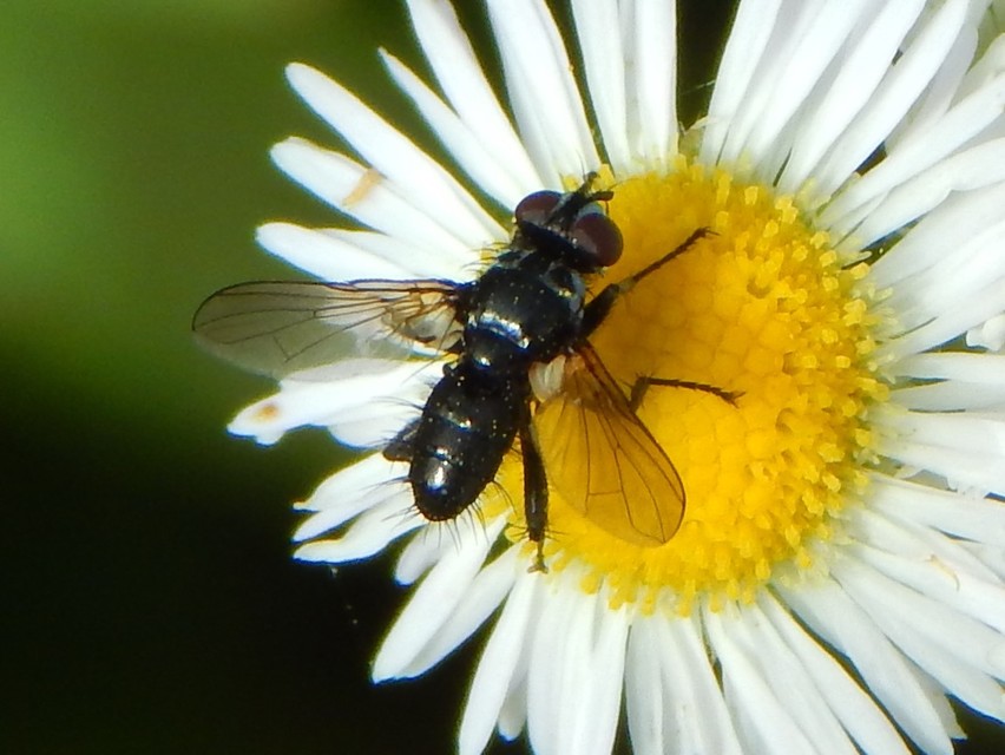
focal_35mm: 160
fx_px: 4648
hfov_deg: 12.3
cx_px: 502
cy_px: 378
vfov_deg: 9.3
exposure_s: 1/400
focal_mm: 28.7
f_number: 5.1
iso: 125
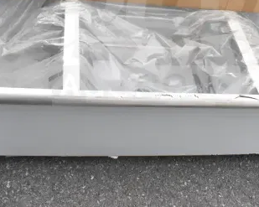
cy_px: 39
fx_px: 383
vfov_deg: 29.5
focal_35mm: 50
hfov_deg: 37.3
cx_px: 146
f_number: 16
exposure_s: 1/1000
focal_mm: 18
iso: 6400
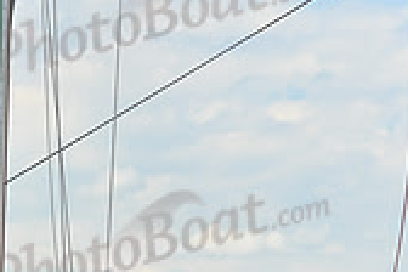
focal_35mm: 241
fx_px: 2731
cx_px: -136
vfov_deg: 5.6
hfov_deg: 8.4
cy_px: 402
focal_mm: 70
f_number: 6.3
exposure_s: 1/1600
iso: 320
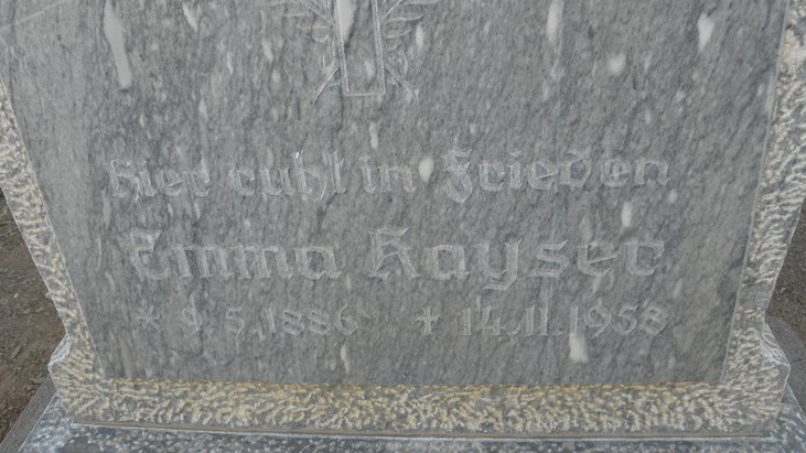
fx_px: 662
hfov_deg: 62.6
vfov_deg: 37.1
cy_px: 131
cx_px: 375
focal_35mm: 31
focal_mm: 4.6
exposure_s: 1/60
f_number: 4
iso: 64
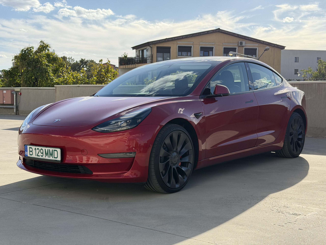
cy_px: 122
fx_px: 452
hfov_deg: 39.7
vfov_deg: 30.3
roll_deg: -0.1
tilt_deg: -4.0
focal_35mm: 48
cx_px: 163
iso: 100
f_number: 1.78
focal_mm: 6.76
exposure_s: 1/5208
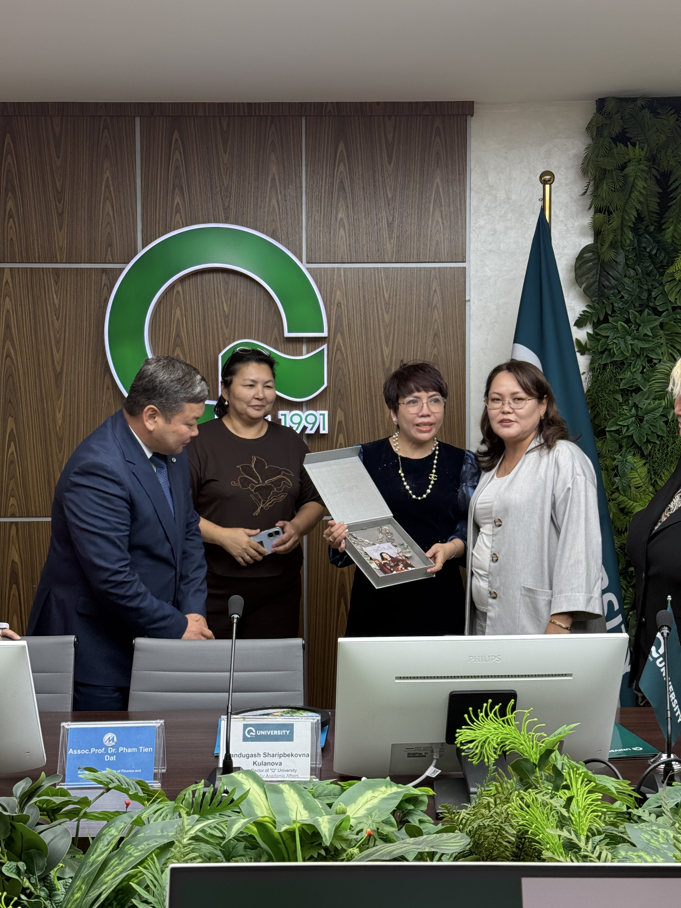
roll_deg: -0.6
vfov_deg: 39.7
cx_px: 340
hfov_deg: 30.3
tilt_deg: -0.3
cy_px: 454
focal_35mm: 48
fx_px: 1259
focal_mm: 6.76
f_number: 1.78
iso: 80
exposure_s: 1/193
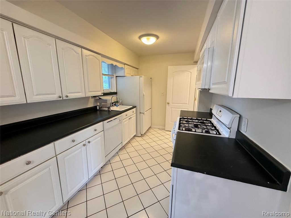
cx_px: 146
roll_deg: -0.8
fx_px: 118
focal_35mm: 14
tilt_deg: -10.2
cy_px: 109
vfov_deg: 85.7
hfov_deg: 102.1
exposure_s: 1/60
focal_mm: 2.22
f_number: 2.2
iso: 250
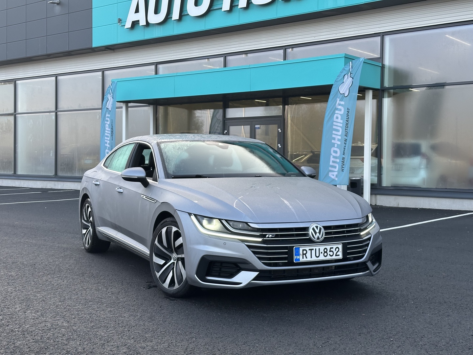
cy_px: 178
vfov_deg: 30.3
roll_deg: -1.2
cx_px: 236
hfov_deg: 39.7
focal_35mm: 48
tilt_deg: -0.8
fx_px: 656
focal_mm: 6.86
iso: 64
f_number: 1.78
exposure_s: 1/300
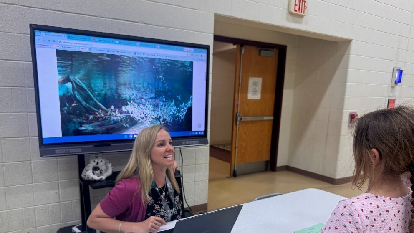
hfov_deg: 69.8
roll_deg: -1.4
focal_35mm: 27
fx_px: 296
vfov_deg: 42.4
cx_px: 201
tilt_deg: -13.0
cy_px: 154
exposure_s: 1/60
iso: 200
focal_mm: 6.76
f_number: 1.78
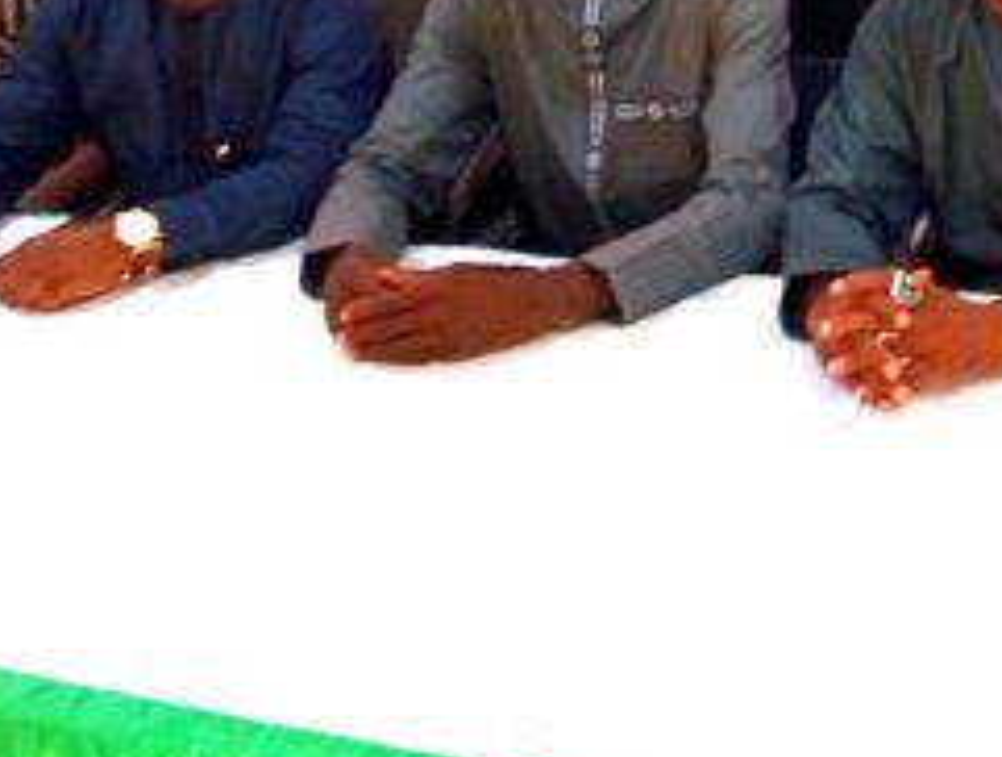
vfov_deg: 19.0
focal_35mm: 75
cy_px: -58
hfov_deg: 25.7
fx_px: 2176
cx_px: 736
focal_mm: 3.96
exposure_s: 1/33.3
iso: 493
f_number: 1.8
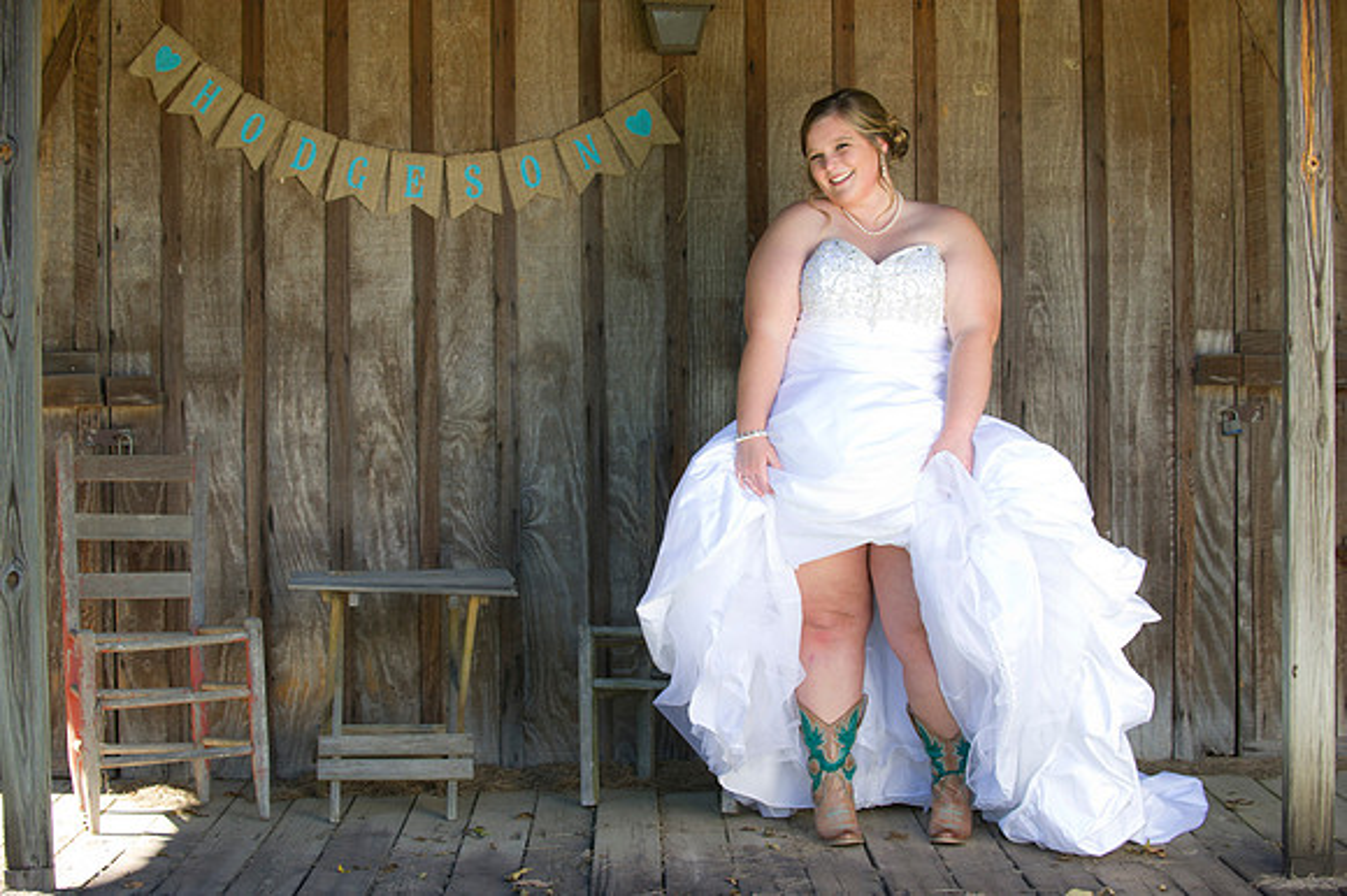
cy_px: 448
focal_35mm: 70
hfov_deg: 28.9
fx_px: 2618
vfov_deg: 19.4
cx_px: 674
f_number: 4
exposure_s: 1/125
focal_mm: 70
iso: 200
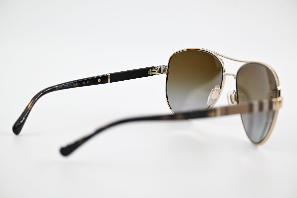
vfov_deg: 12.9
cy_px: 99
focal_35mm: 106
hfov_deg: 19.3
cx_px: 150
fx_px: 874
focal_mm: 70
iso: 400
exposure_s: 1/400
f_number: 4.8
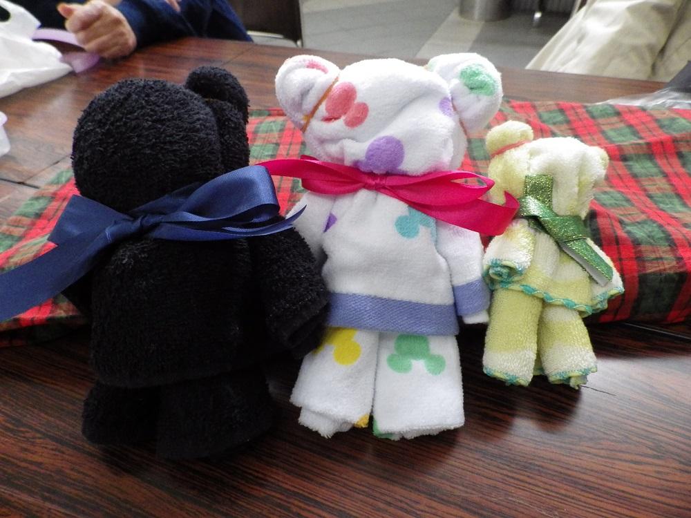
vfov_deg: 61.1
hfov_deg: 76.4
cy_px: 259
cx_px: 346
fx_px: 439
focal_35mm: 22
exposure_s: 1/45
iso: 800
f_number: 3.1
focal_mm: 4
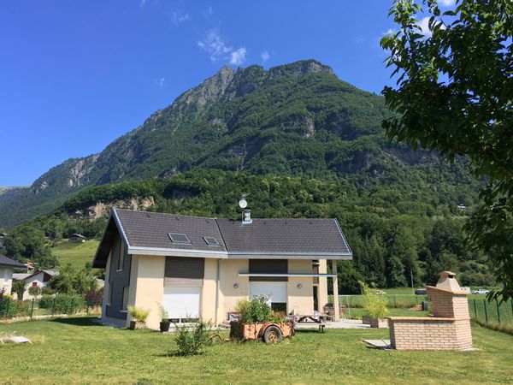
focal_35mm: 29
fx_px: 430
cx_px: 256
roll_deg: -0.3
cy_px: 192
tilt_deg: +14.4
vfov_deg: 48.2
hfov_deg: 61.7
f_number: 2.2
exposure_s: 1/777
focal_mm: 4.15
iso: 25
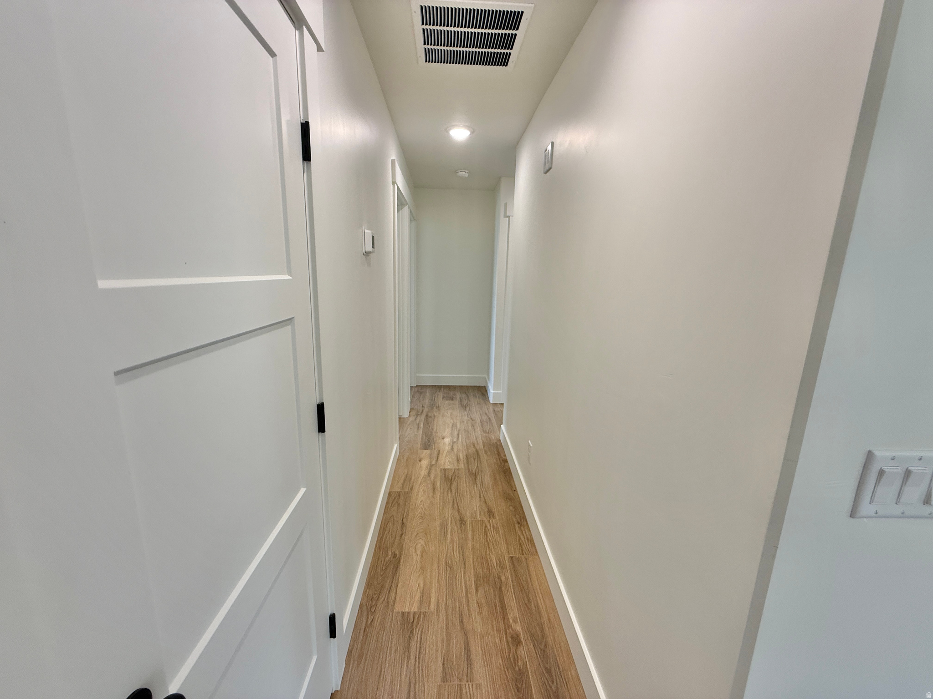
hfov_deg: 102.1
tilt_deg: -11.0
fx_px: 377
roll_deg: -2.3
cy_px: 350
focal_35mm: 14
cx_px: 466
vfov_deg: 85.7
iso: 100
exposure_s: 1/120
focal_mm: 2.22
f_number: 2.2
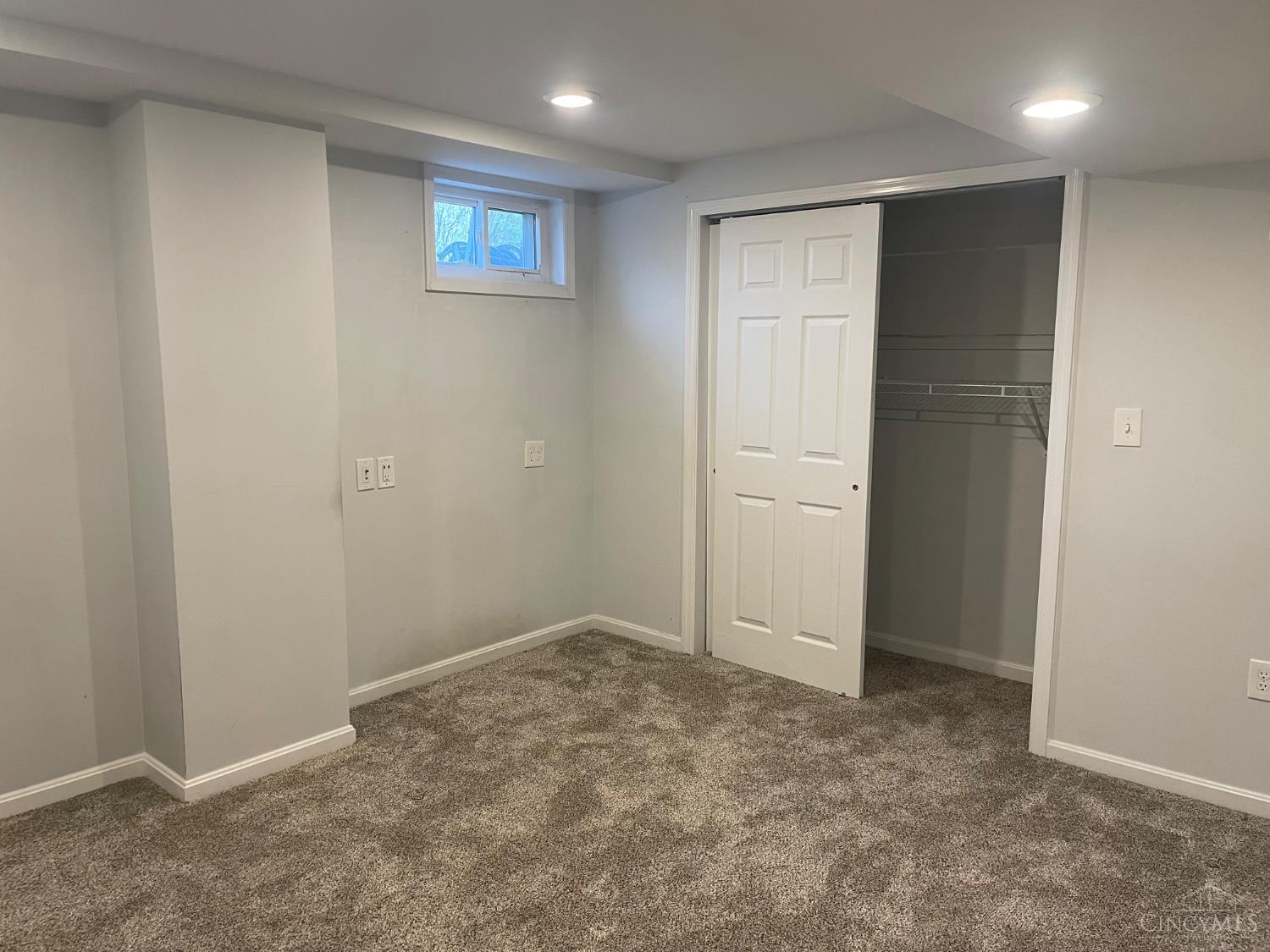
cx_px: 635
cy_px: 476
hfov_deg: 67.3
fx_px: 954
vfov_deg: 53.1
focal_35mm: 26
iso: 200
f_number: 1.6
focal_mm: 4.2
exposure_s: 1/60
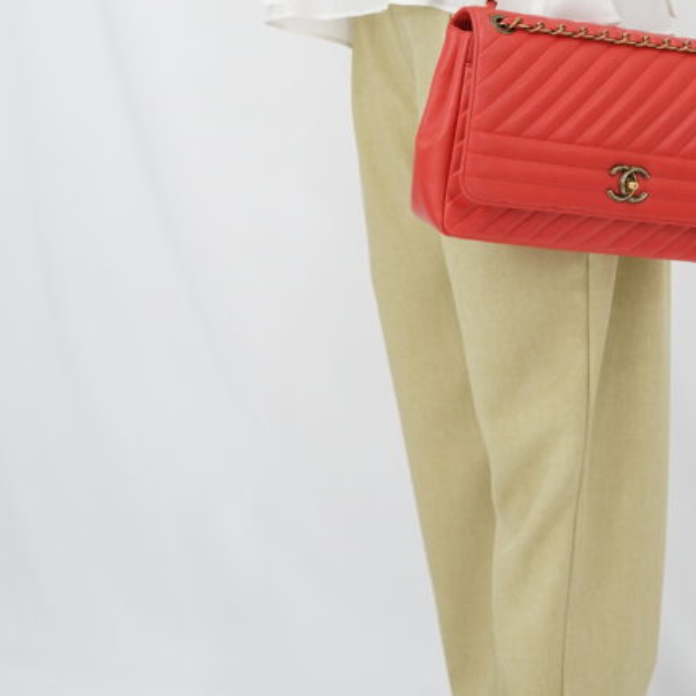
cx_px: 495
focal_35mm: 101
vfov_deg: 16.6
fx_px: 2298
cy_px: -107
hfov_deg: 17.2
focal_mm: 50
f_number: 6.3
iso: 640
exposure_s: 1/8
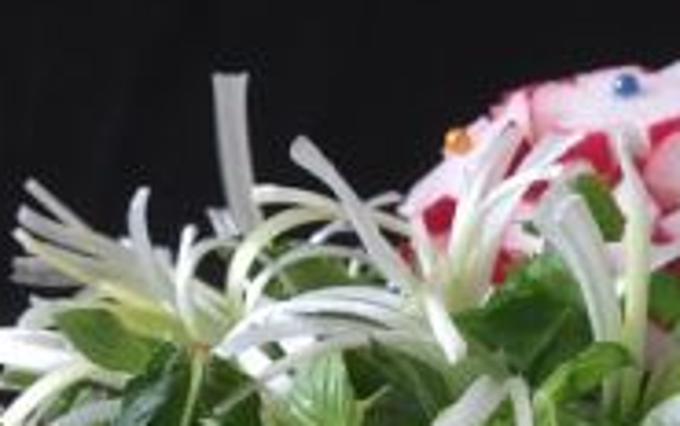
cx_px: 742
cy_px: 490
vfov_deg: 14.2
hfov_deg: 21.8
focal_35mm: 90
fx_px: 1669
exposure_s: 1/60
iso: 80
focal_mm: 4.28
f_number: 2.4
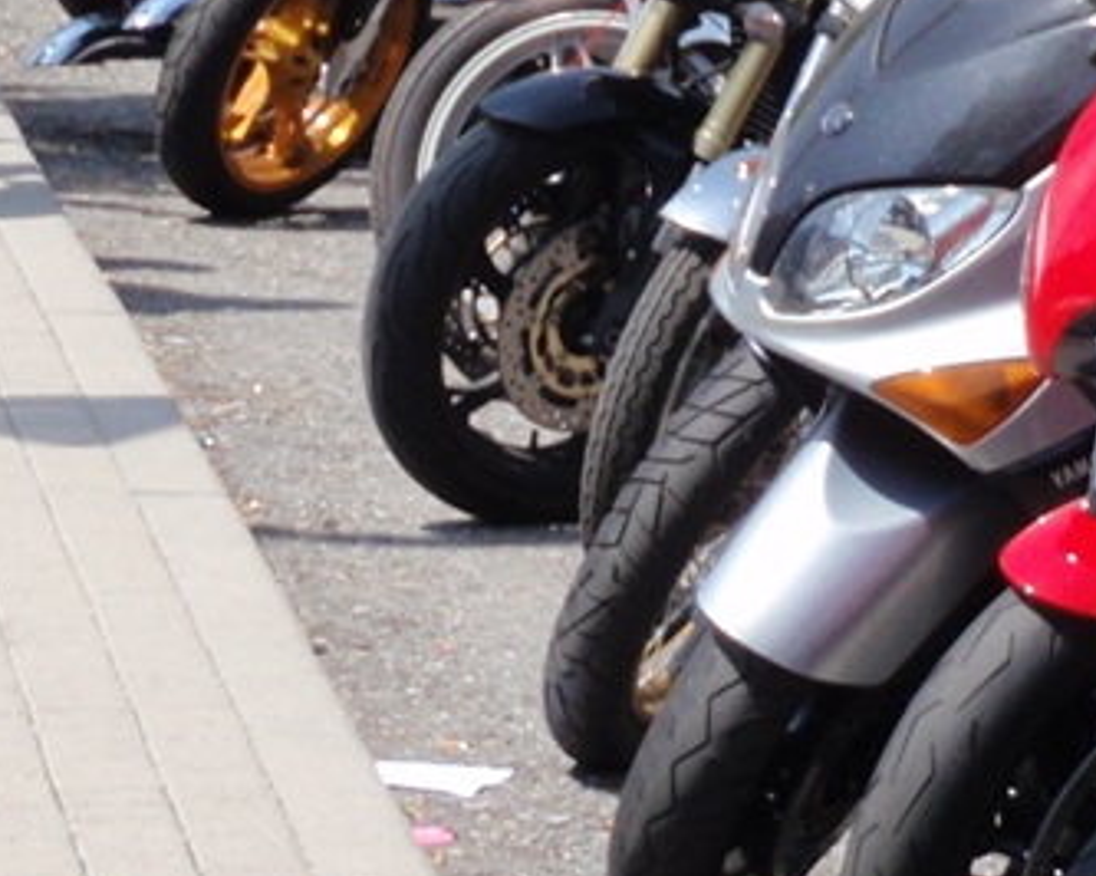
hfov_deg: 5.5
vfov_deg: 4.4
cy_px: -491
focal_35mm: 352
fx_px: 11411
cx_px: 536
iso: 64
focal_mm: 17.88
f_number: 5.3
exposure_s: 1/250
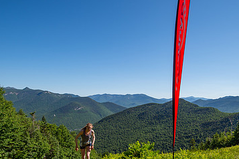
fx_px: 173
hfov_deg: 69.1
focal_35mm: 26
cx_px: 136
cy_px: 115
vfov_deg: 48.1
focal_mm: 16
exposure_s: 1/640
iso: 100
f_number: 5
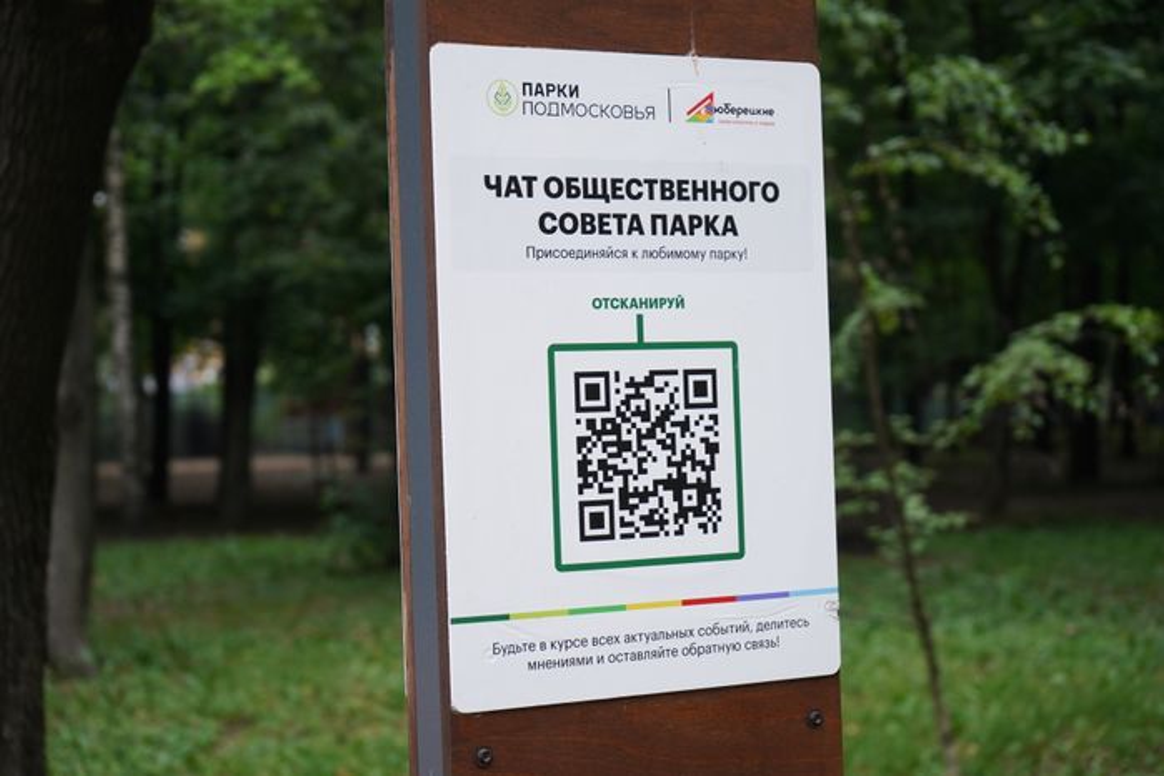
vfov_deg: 19.5
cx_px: 582
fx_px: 2263
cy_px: 388
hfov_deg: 28.8
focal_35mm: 70
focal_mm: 70
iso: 3200
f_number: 5.6
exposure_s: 1/160
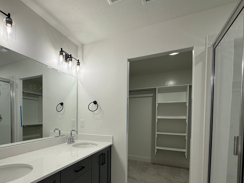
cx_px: 82
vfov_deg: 61.9
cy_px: 122
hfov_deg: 76.5
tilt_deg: -1.4
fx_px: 148
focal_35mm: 21
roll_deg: -0.4
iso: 64
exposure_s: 1/120
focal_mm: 2.22
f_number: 2.2
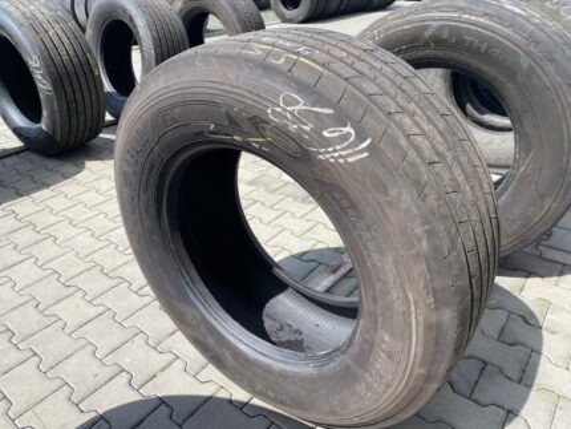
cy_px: 214
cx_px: 286
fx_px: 429
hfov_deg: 67.3
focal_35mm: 26
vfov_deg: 53.1
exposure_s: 1/1157
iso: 32
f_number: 1.8
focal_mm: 4.25
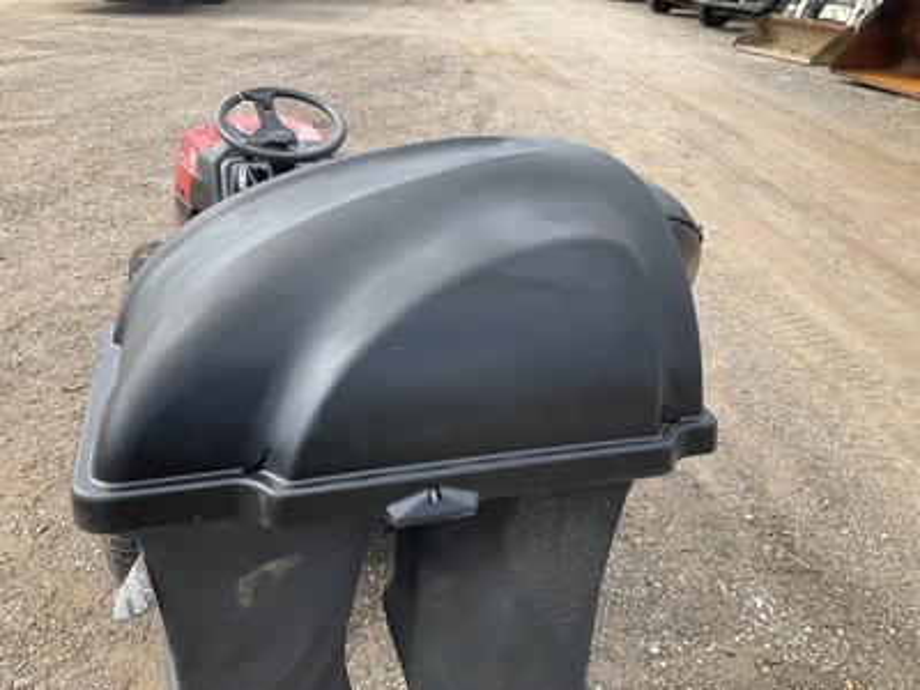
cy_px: 345
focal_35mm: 29
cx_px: 460
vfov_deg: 48.2
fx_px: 771
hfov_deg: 61.7
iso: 25
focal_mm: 3
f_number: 1.8
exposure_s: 1/545
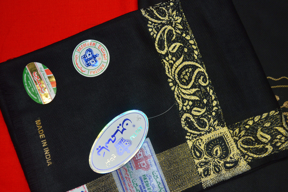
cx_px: 136
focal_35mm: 44
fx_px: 352
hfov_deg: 44.5
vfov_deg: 30.3
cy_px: 122
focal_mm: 22
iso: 200
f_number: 3.8
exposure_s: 1/60
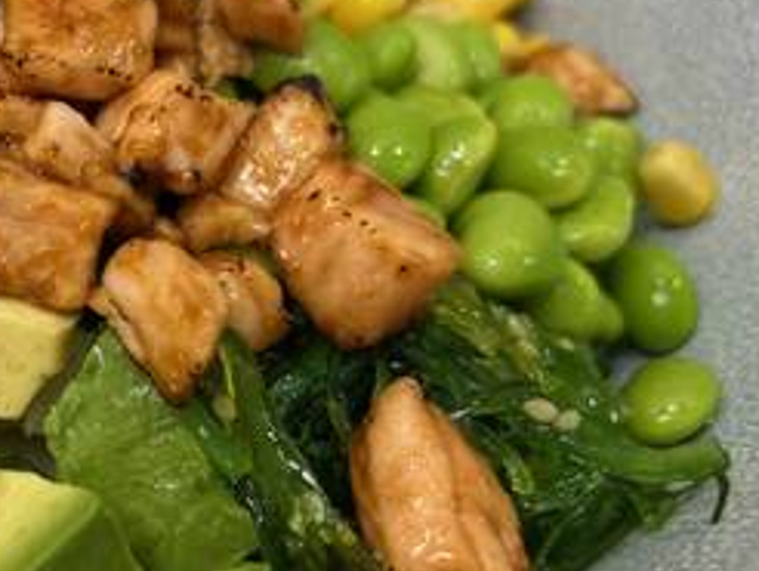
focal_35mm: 62
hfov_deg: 28.9
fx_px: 1361
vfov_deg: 23.7
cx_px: -28
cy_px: 238
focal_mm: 5.7
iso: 100
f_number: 1.5
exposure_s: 1/120
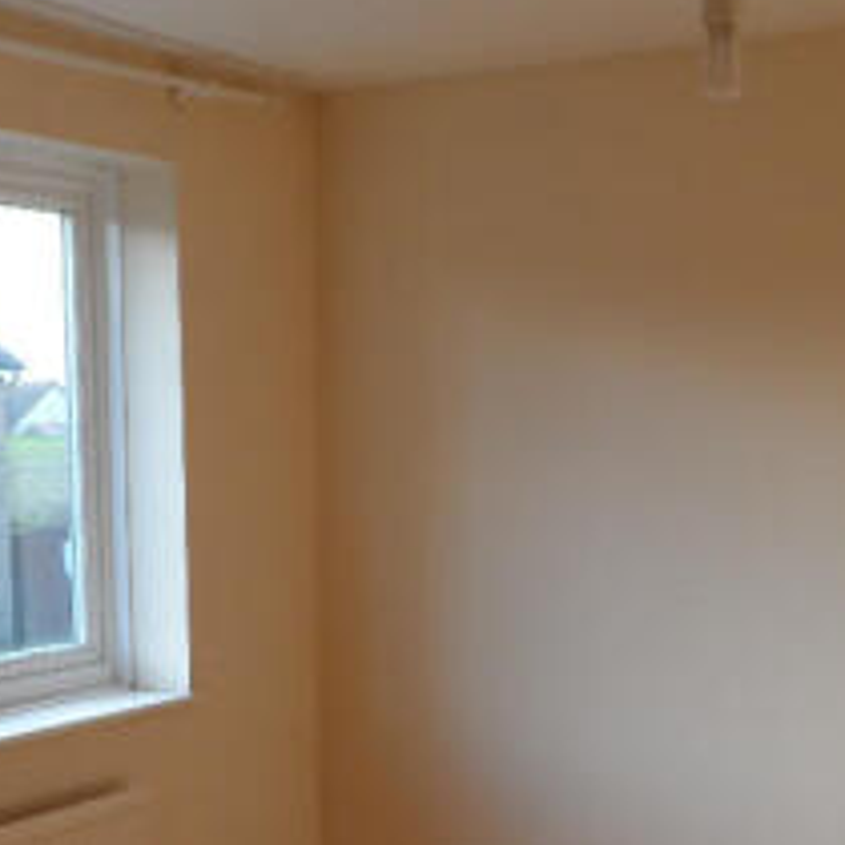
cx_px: 304
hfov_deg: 28.9
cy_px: 686
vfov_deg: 28.4
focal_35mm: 59
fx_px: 1629
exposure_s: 1/45
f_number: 3.2
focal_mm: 4
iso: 80
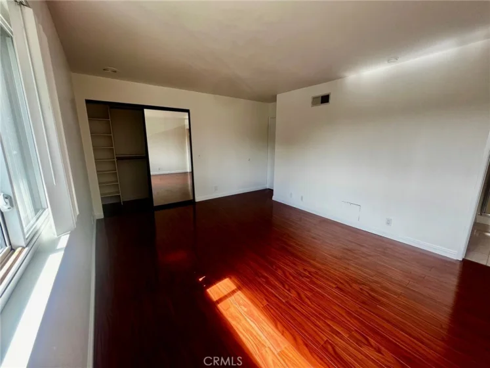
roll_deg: -0.1
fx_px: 184
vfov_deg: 89.9
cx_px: 245
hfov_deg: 106.2
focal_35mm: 13
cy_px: 184
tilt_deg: -13.4
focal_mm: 1.57
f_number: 1.8
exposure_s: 1/99
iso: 64
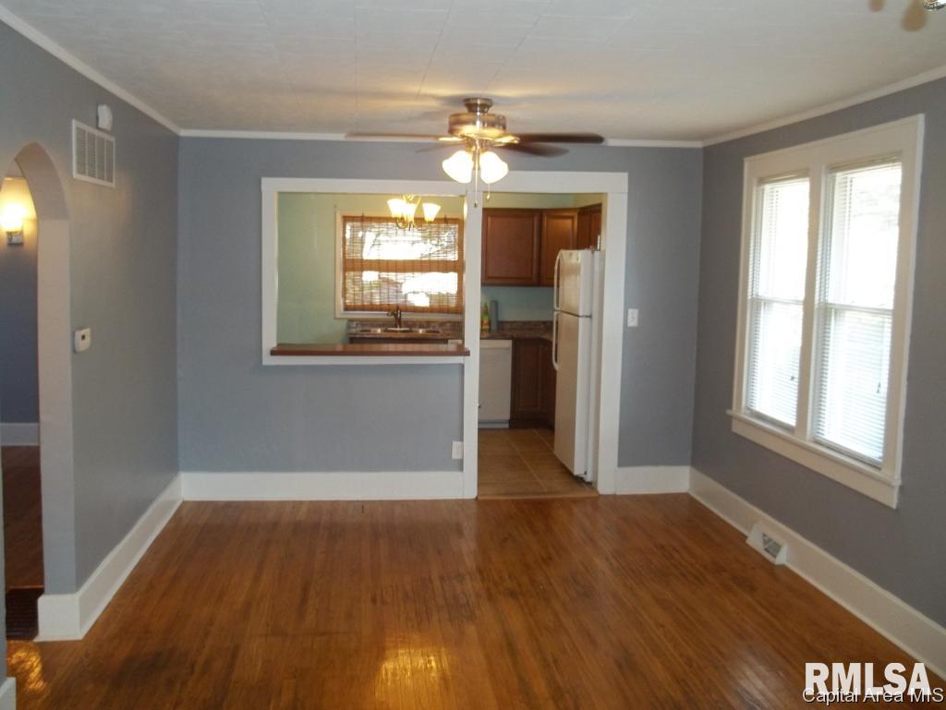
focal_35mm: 33
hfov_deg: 55.3
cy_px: 355
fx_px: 902
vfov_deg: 43.0
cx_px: 473
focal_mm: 5.9
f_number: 3.3
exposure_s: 1/30
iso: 160
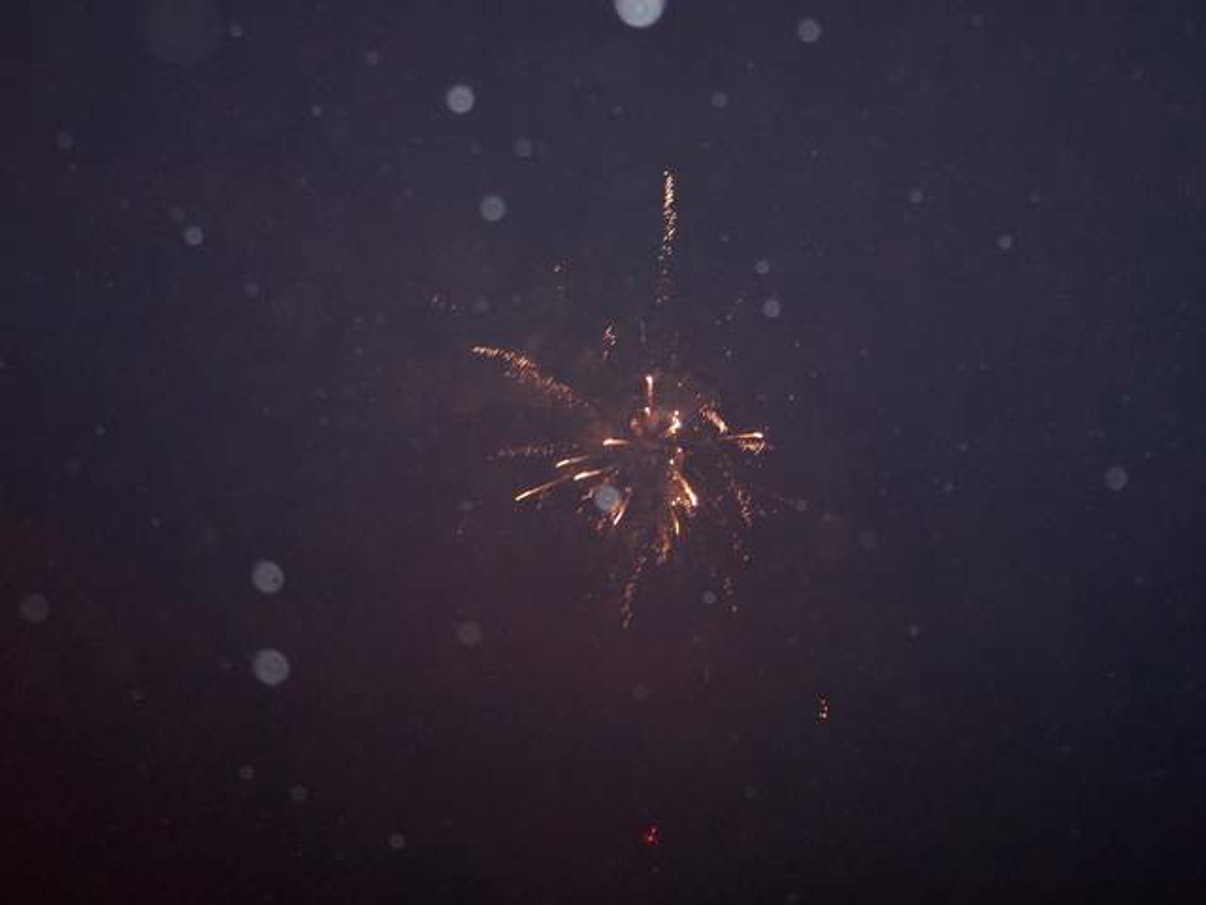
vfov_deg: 37.7
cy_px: 452
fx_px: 1324
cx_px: 603
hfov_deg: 49.0
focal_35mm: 38
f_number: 2.8
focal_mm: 8
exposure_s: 1/30
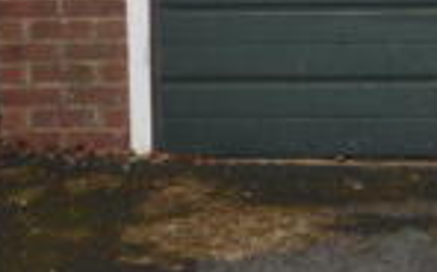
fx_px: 1451
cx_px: 285
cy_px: -229
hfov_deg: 17.1
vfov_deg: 10.1
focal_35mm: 122
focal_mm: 18
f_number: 5.3
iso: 160
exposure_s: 1/200
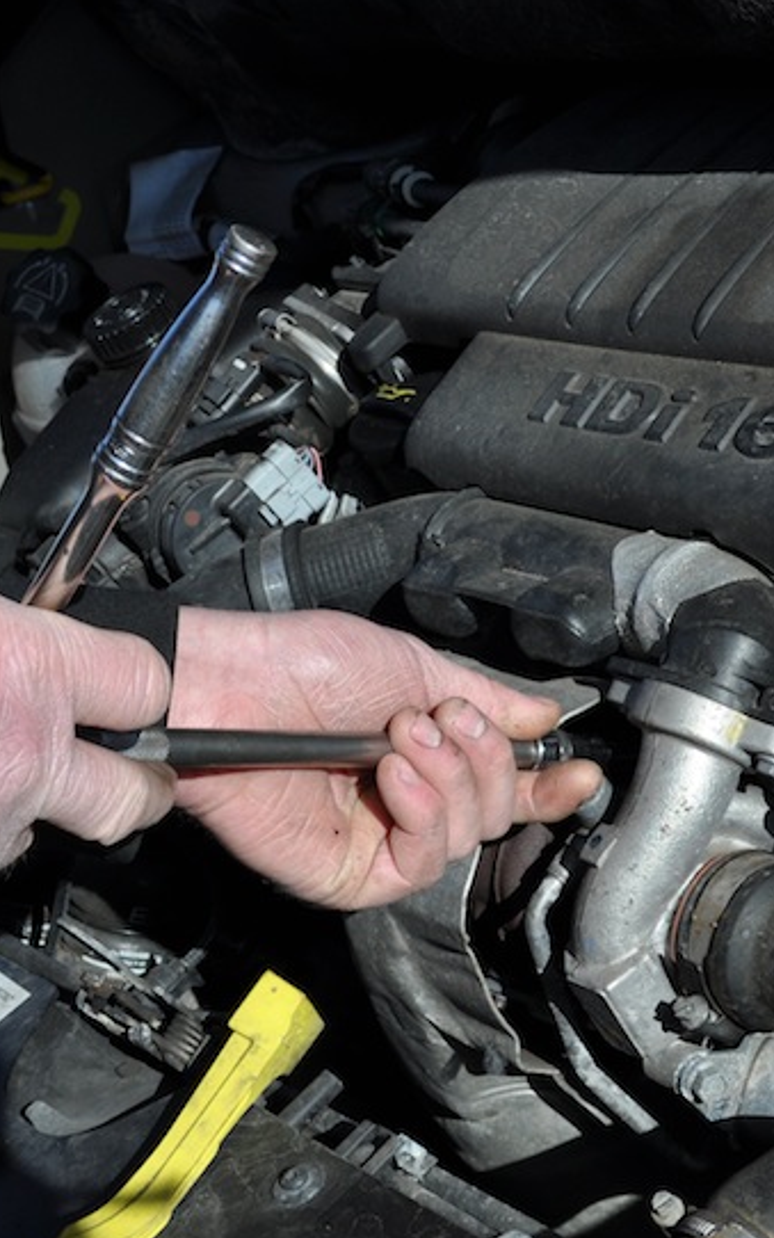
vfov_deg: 29.0
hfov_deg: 18.3
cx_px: 500
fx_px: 2395
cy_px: 598
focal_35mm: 71
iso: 200
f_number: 10
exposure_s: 1/400
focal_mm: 28
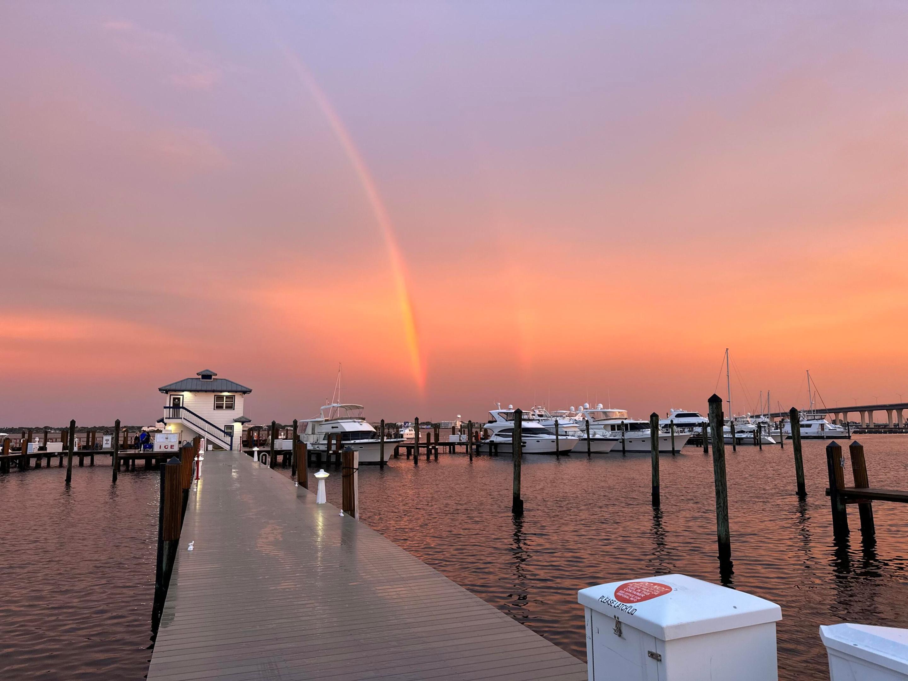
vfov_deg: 56.8
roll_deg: +0.0
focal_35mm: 24
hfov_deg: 71.6
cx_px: 454
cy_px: 340
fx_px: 630
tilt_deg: +6.8
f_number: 1.78
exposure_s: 1/60
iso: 125
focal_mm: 6.86
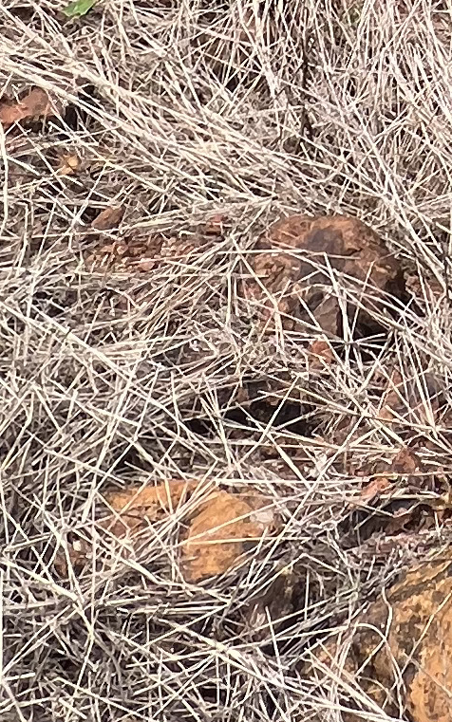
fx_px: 1438
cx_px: 938
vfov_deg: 20.8
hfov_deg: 14.4
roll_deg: +4.9
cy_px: -531
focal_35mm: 73
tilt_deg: -2.5
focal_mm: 1.57
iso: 32
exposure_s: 1/521
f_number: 1.8
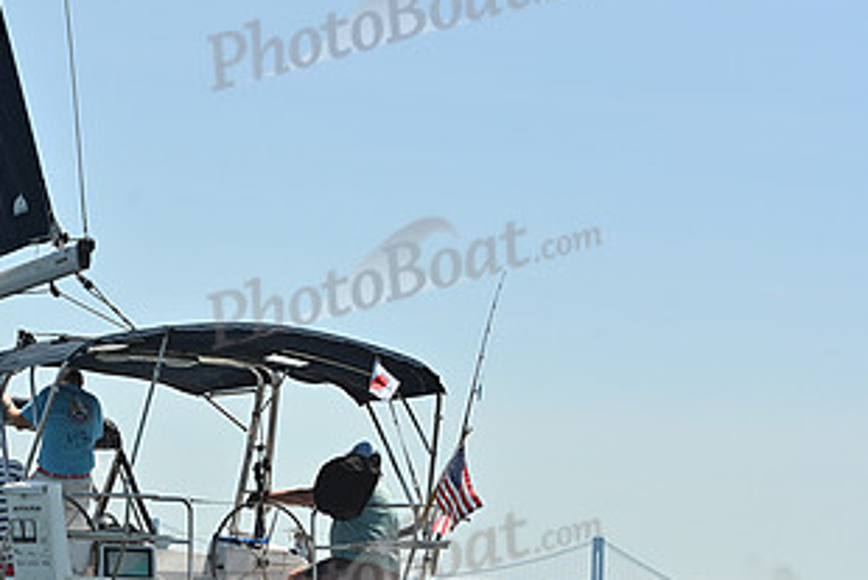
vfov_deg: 10.5
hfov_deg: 15.4
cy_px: 461
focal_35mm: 131
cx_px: 64
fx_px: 3160
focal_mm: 70
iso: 320
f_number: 8
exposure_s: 1/1600
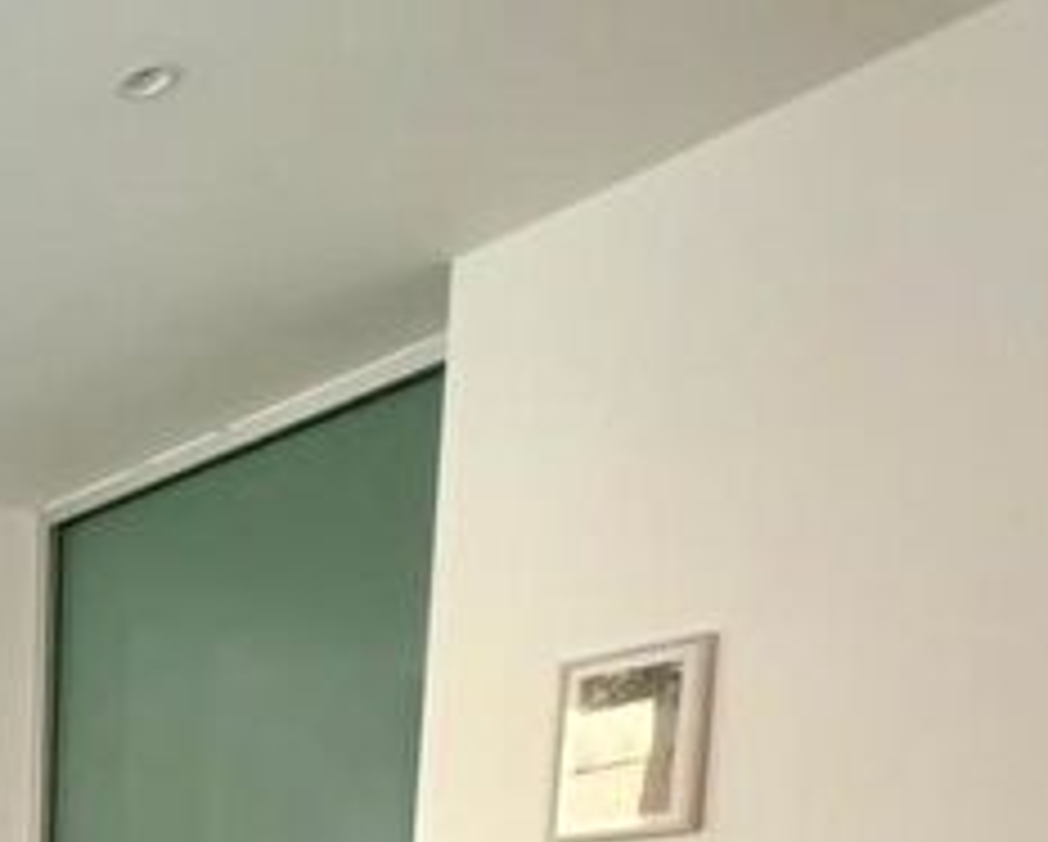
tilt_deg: -7.7
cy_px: 1177
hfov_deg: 29.6
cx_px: -477
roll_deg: +2.5
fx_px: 1273
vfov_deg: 28.0
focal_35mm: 41
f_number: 2.2
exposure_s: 1/93
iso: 80
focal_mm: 2.22
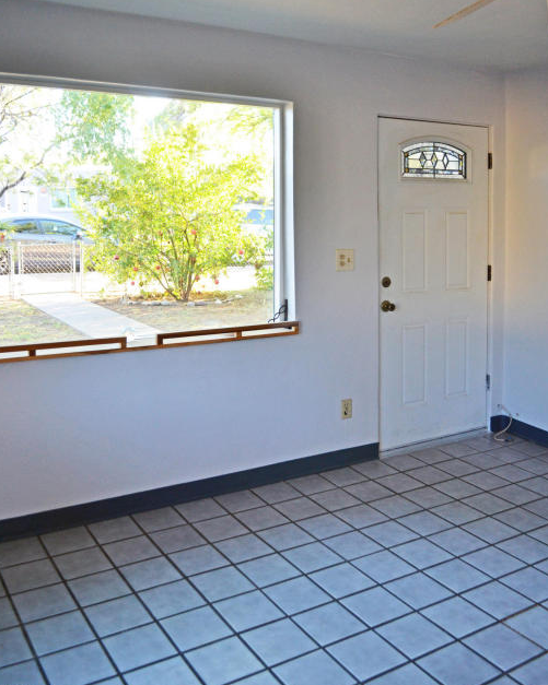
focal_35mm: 31
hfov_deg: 47.1
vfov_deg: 57.0
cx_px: 274
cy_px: 299
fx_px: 629
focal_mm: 18
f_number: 3.5
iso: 400
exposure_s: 1/50
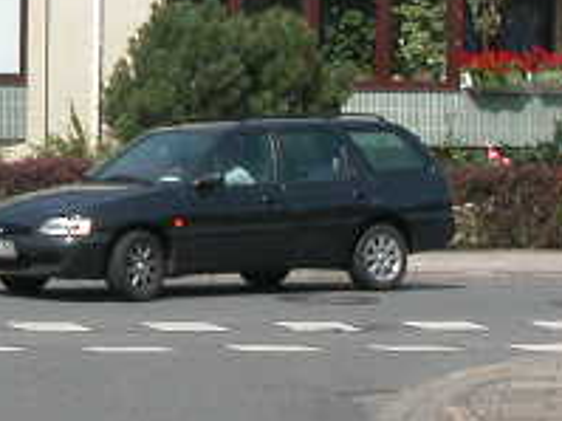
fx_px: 2839
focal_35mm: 175
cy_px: 68
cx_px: -31
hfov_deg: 11.2
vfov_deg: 8.5
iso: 100
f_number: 6.3
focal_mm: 8.9
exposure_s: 1/327
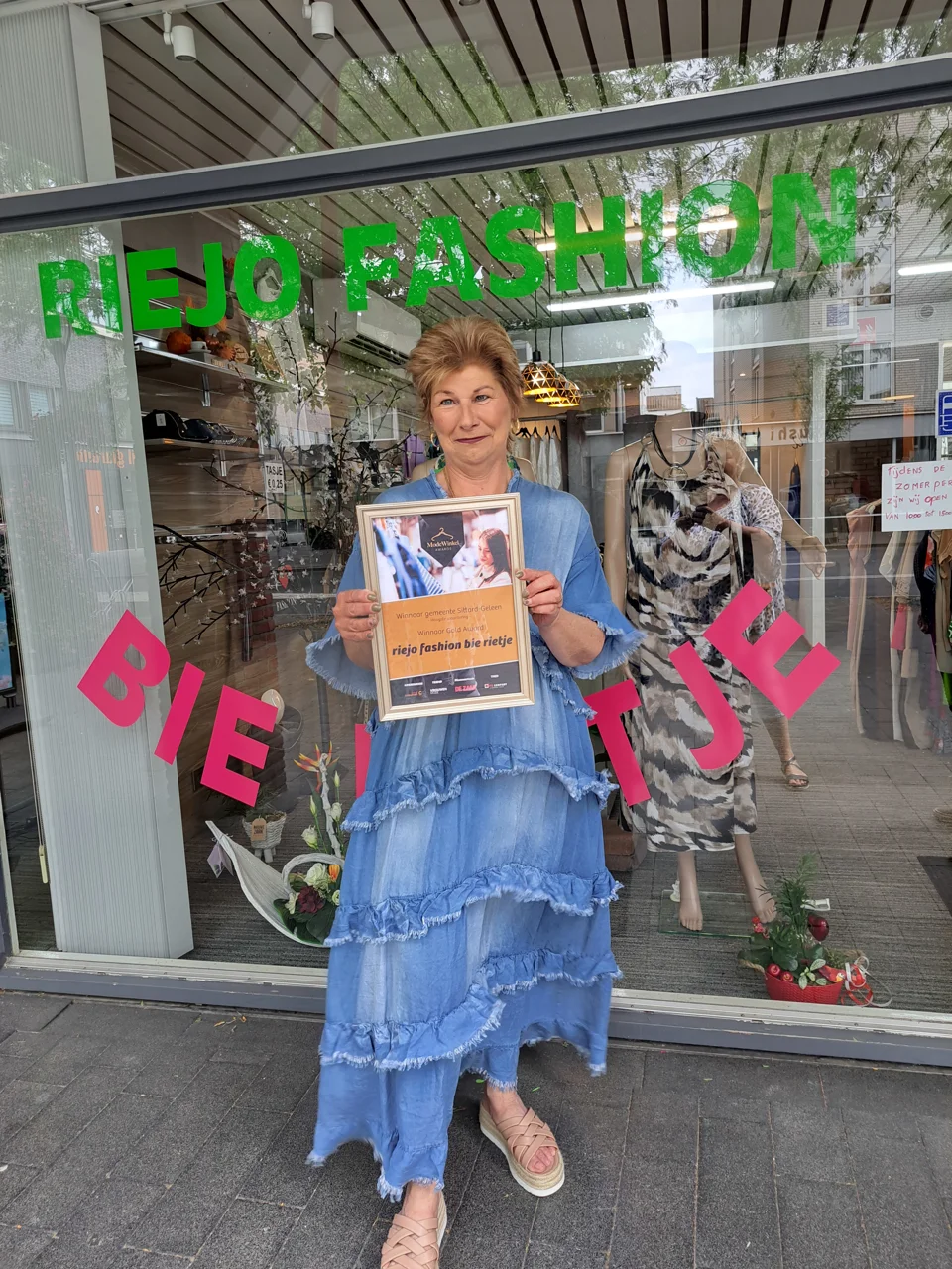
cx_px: 476
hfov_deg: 56.8
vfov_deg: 71.6
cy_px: 634
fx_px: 880
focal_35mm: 24
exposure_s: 1/50
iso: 50
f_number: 1.8
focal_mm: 5.23
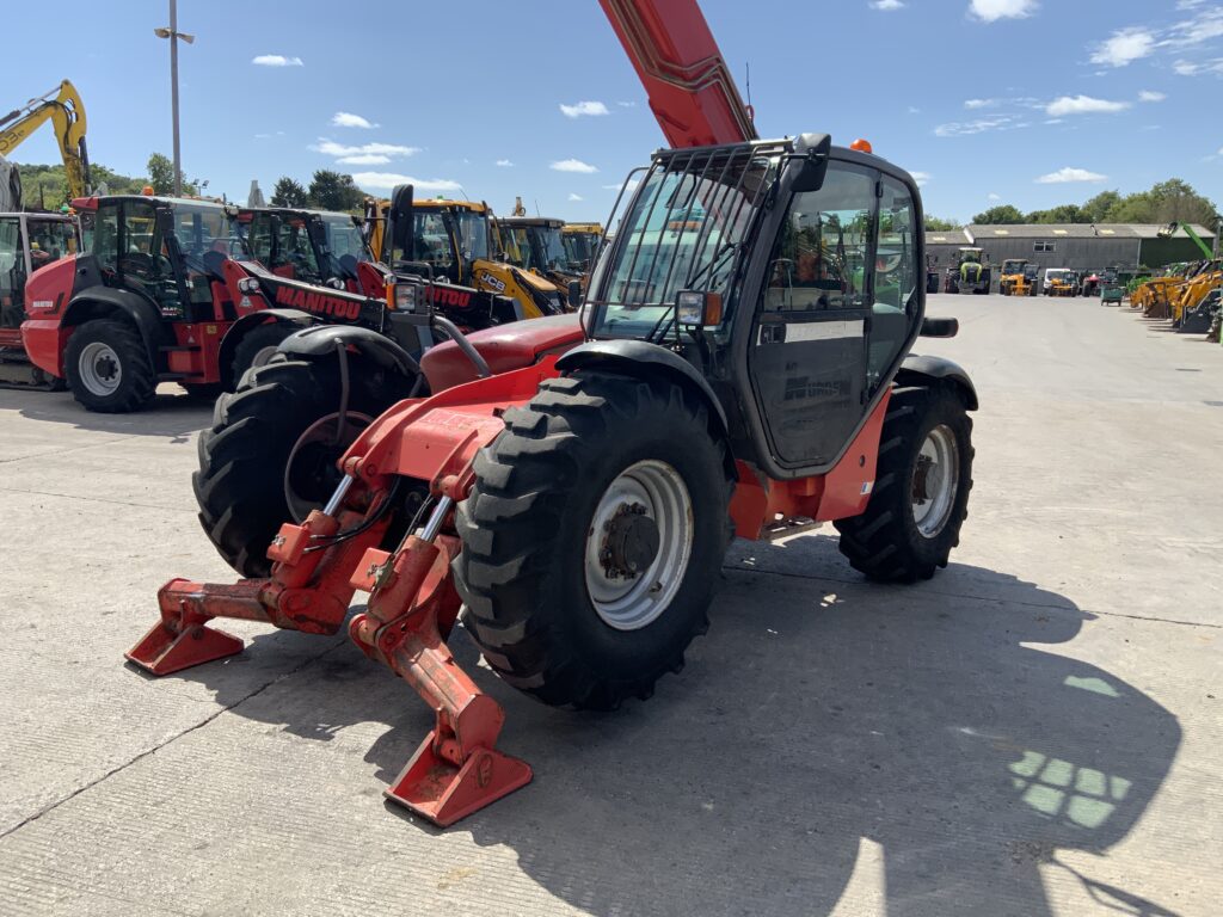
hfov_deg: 61.7
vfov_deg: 48.2
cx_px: 612
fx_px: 1025
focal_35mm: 29
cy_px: 458
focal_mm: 3
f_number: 1.8
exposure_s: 1/1675
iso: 16
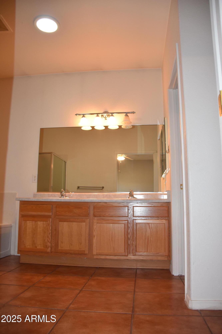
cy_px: 167
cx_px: 111
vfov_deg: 67.4
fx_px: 250
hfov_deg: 47.9
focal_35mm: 27
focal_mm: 18
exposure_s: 1/60
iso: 560
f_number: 4
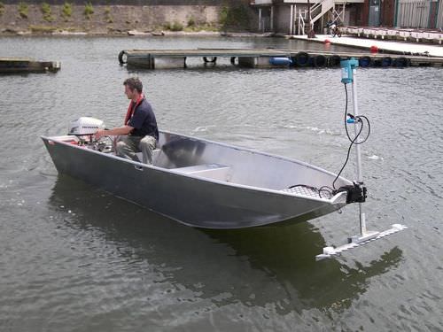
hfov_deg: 47.9
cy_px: 166
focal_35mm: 39
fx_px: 499
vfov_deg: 36.8
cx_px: 222
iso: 50
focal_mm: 8.3
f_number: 3.2
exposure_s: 1/640
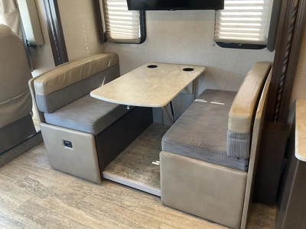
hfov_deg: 61.7
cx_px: 153
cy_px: 114
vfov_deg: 48.2
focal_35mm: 29
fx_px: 256
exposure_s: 1/60
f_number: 1.8
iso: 100
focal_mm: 3
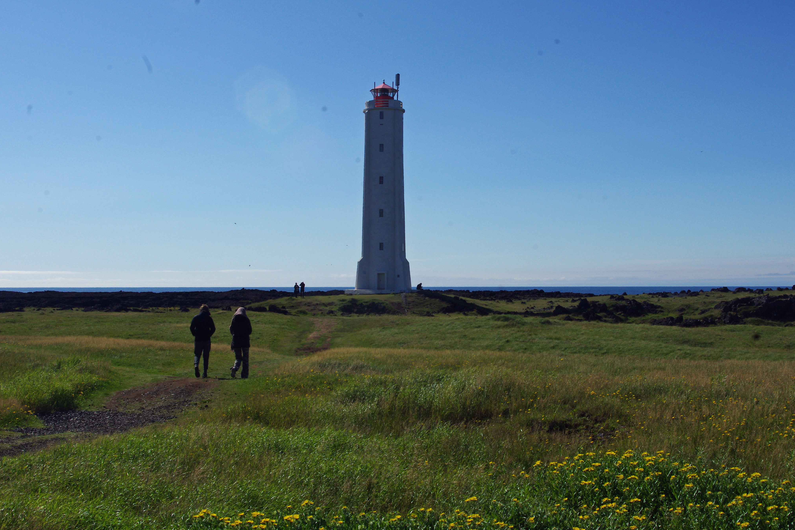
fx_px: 1082
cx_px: 394
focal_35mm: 49
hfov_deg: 40.3
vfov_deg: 27.5
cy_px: 268
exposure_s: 1/400
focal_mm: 30.63
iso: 200
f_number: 14
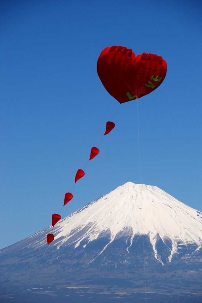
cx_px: 101
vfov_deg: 13.0
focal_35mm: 158
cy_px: 152
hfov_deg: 8.7
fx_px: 1322
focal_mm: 105
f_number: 8
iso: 100
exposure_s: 1/1000
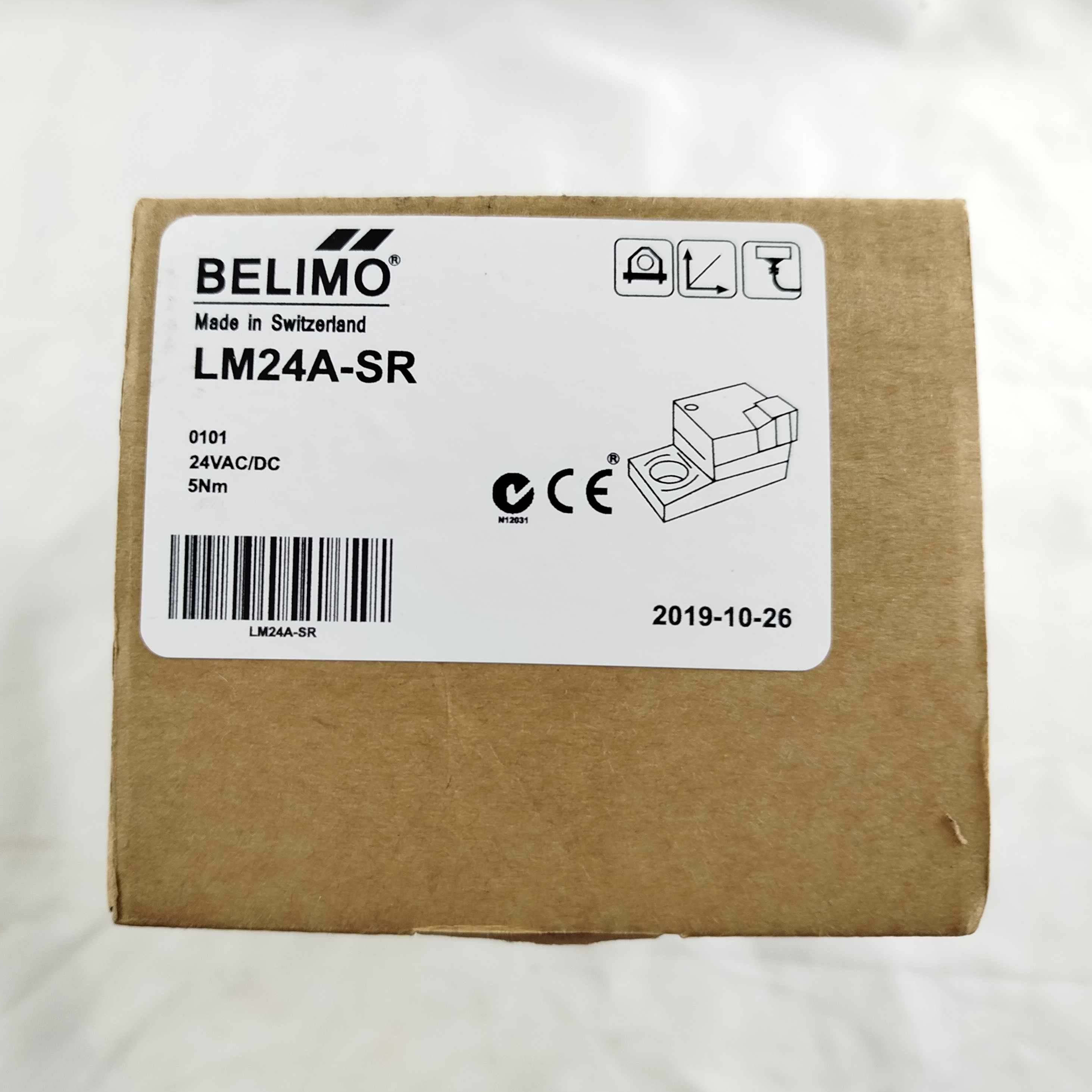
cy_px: 558
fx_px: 1035
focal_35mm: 29
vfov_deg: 55.6
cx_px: 463
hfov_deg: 55.4
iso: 160
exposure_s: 1/33
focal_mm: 5.31
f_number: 1.7
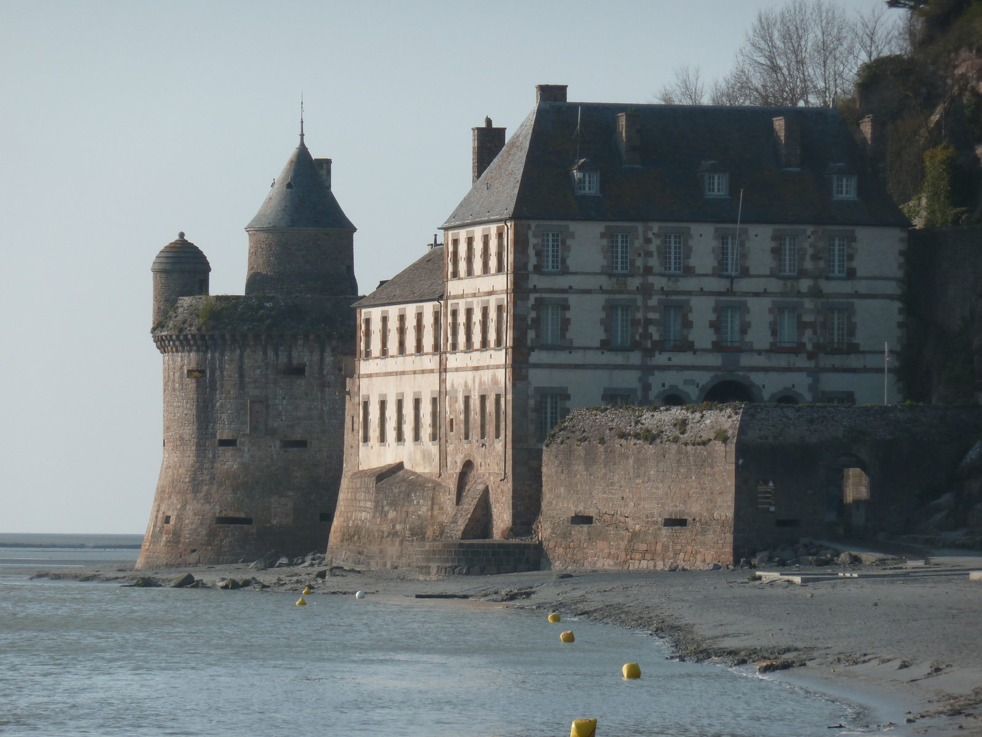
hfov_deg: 7.6
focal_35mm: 260
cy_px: 368
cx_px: 491
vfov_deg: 5.7
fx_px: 7376
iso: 80
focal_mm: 42.6
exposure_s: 1/500
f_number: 5.6
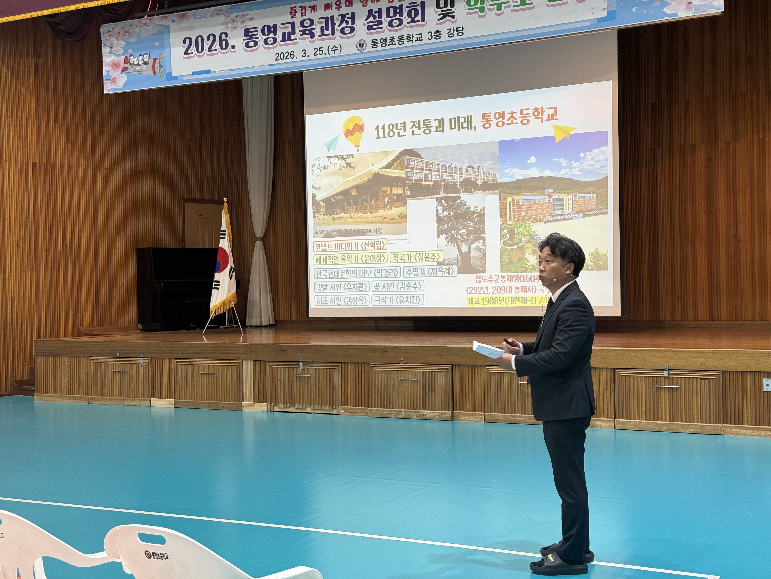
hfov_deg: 39.7
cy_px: 290
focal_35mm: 48
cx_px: 386
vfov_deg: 30.3
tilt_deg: -1.1
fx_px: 1069
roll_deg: +0.9
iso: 50
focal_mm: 6.76
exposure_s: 1/60
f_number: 1.78
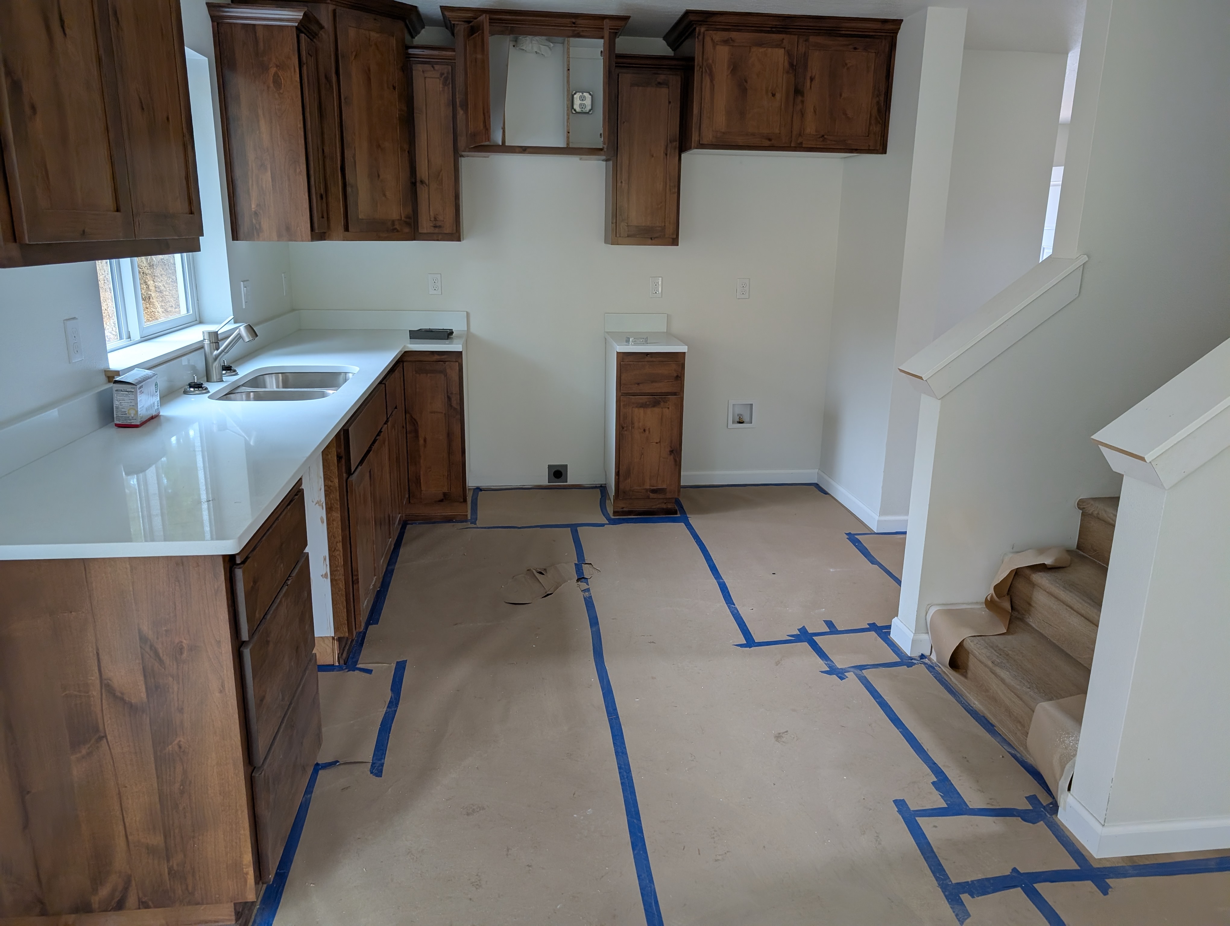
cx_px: 615
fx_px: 854
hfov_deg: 71.5
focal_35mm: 24
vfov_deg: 56.9
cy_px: 463
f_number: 1.68
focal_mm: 6.9
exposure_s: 1/297
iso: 161
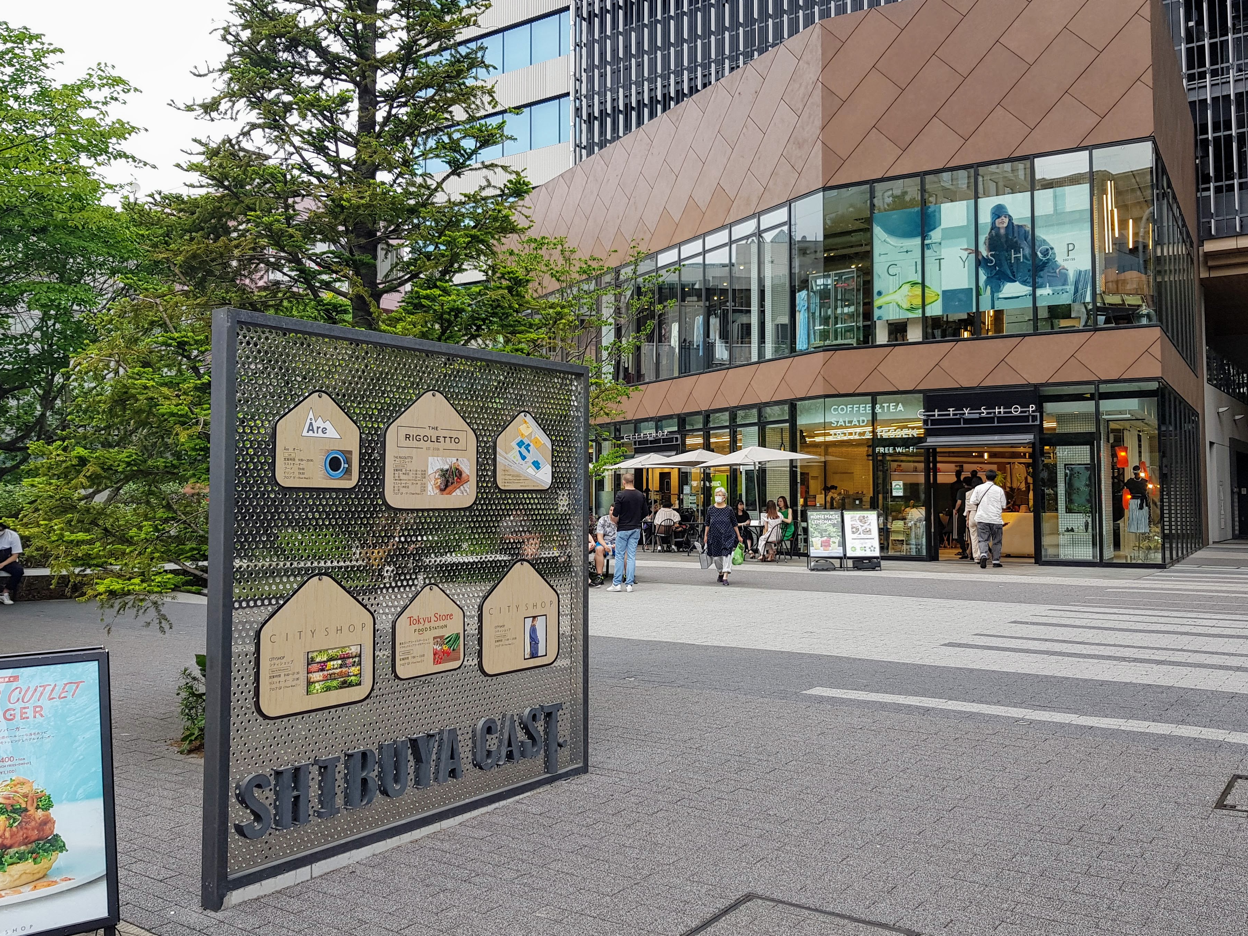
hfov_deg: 61.5
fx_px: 1045
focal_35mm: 29
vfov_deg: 48.2
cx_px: 683
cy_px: 422
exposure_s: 1/305
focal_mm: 4.2
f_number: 1.7
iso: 40
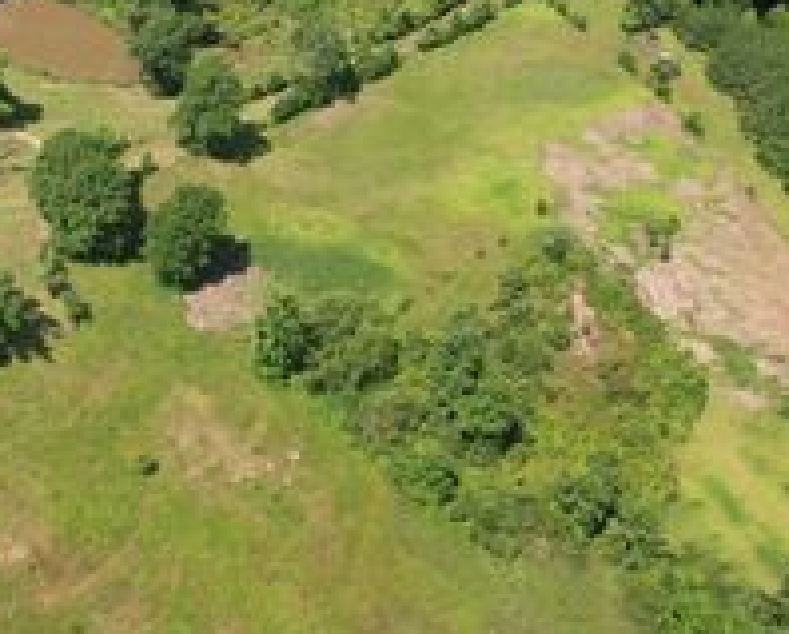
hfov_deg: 32.8
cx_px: -12
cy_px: 165
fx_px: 1216
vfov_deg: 28.8
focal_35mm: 52
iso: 100
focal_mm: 8.38
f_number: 2.8
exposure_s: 1/60
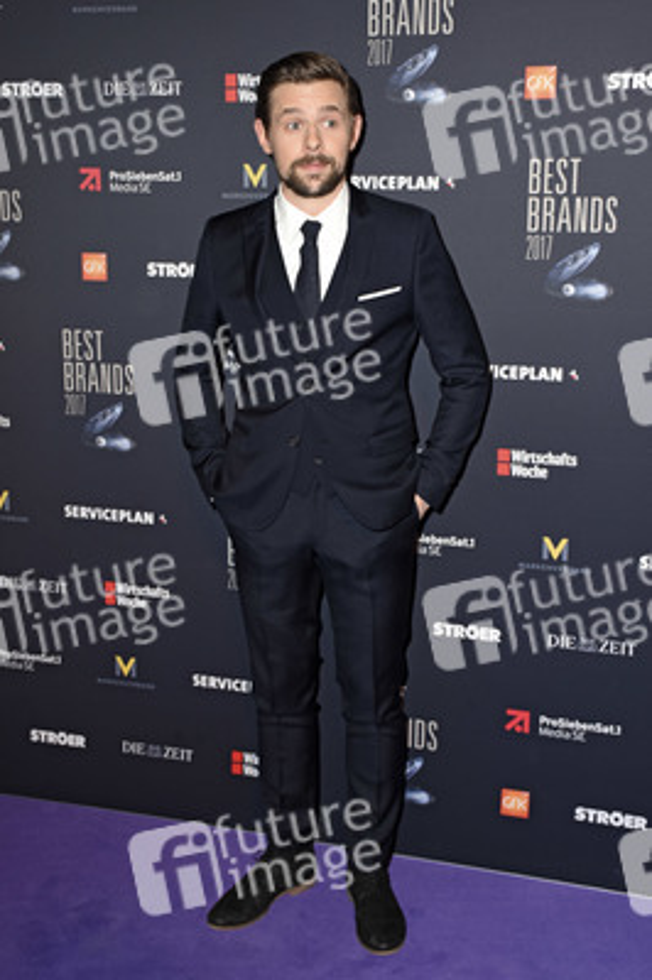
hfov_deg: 28.0
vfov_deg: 41.1
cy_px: 490
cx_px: 326
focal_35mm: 48
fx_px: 1306
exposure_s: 1/160
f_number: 4.5
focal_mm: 32
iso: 640
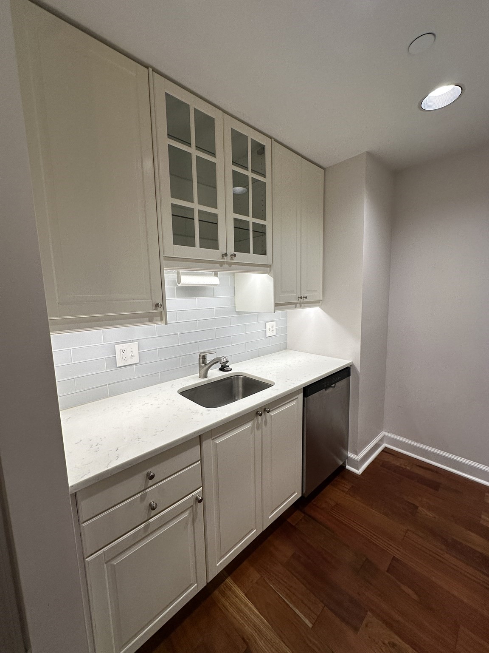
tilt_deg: -7.3
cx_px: 244
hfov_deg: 85.7
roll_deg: +0.4
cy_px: 326
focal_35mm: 14
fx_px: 264
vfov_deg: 102.1
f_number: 2.2
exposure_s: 1/120
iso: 125
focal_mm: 2.22
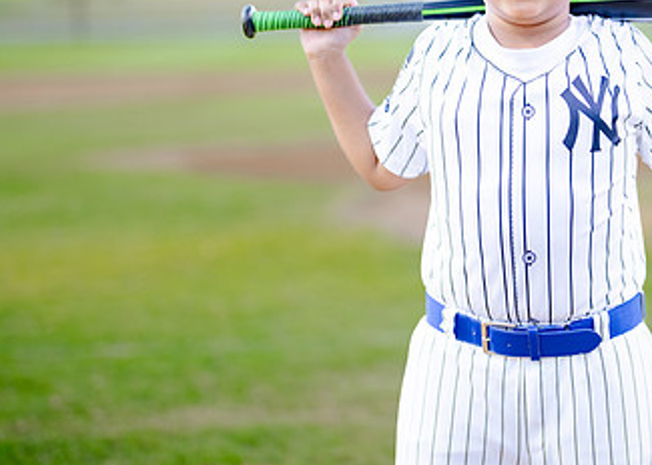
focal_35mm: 107
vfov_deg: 13.3
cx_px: 537
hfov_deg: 18.5
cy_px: 93
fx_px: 1981
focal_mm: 50
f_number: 1.2
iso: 250
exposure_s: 1/1000
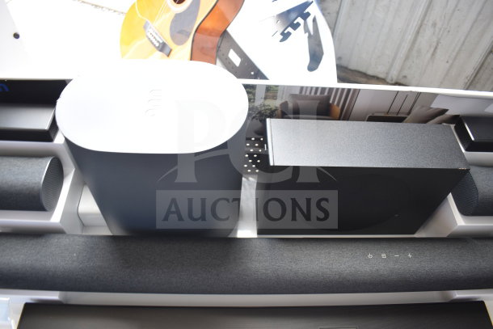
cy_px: 164
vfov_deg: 48.0
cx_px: 246
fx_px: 370
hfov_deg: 67.4
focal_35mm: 27
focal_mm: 18
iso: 280
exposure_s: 1/30
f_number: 3.5
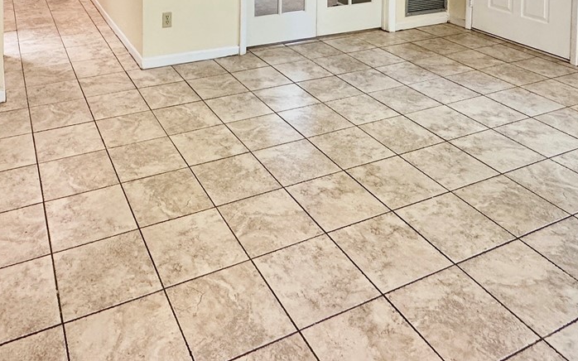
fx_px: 535
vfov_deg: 29.8
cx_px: 232
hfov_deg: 56.3
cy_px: -108
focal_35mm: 34
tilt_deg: -2.1
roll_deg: -0.8
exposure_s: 1/60
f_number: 2.2
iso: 160
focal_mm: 2.22
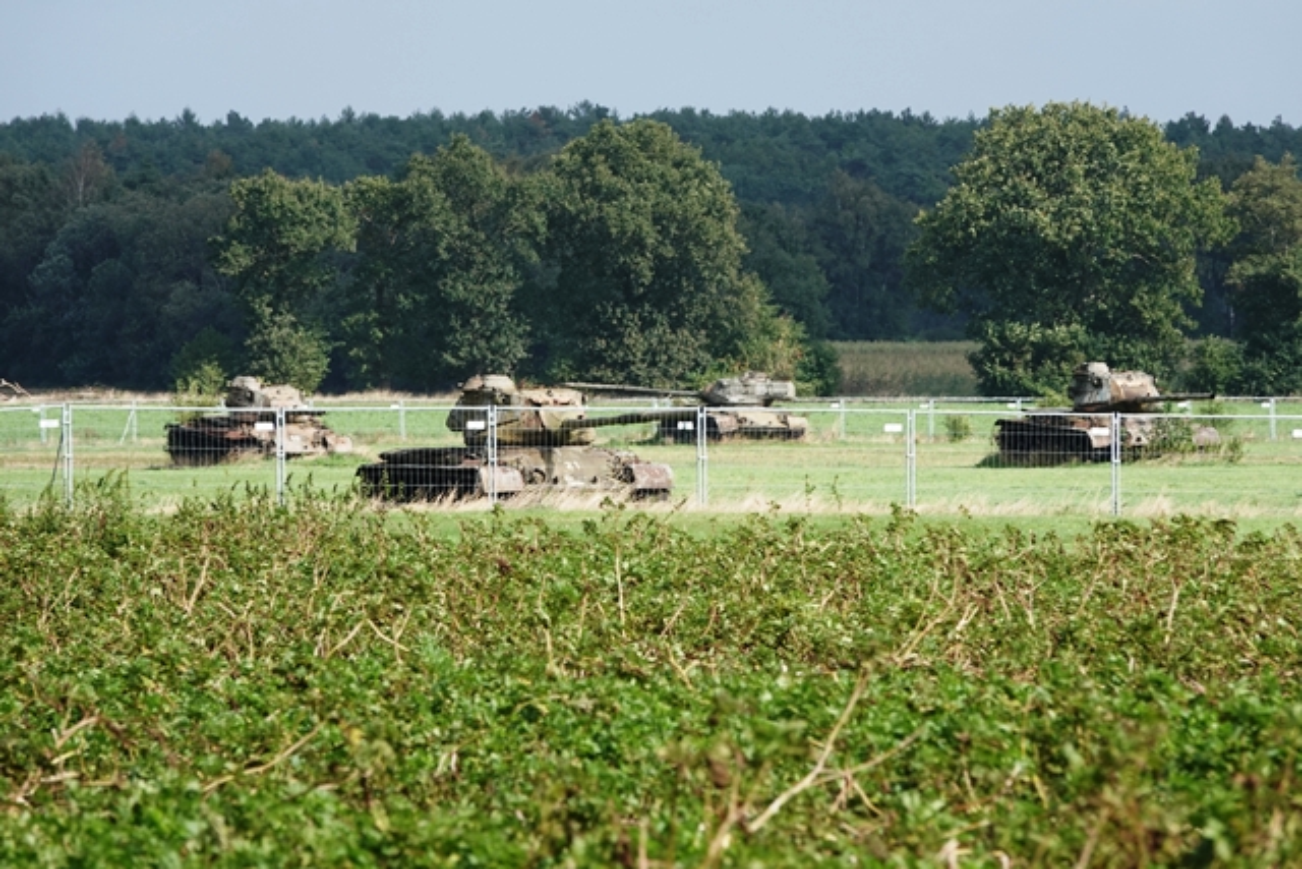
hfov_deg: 4.1
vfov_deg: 2.8
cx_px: 651
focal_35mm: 500
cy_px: 434
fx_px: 18086
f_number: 8
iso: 125
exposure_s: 1/250
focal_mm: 183.43
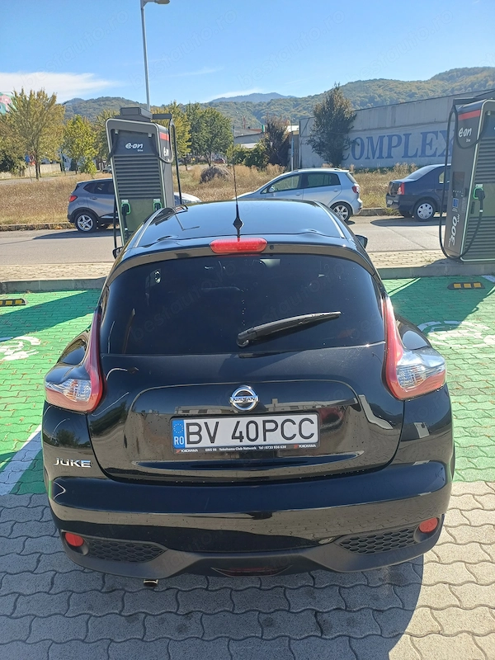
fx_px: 477
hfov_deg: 54.9
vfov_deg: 69.4
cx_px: 248
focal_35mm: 25
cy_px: 330
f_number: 1.8
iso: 50
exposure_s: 1/547
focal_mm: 4.65
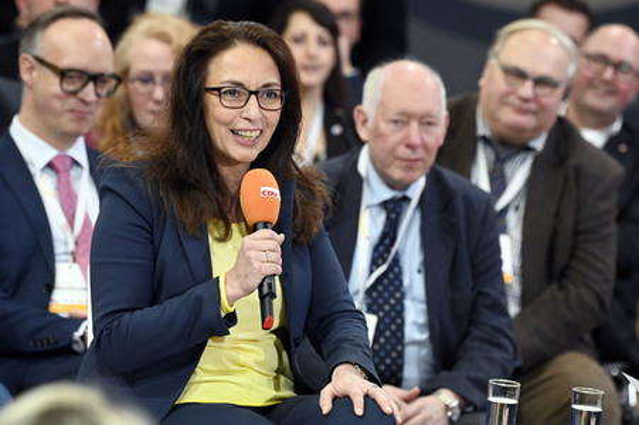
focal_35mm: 290
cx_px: 320
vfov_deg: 4.7
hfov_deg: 7.1
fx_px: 5144
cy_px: 212
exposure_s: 1/400
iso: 6400
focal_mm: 290
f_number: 6.3
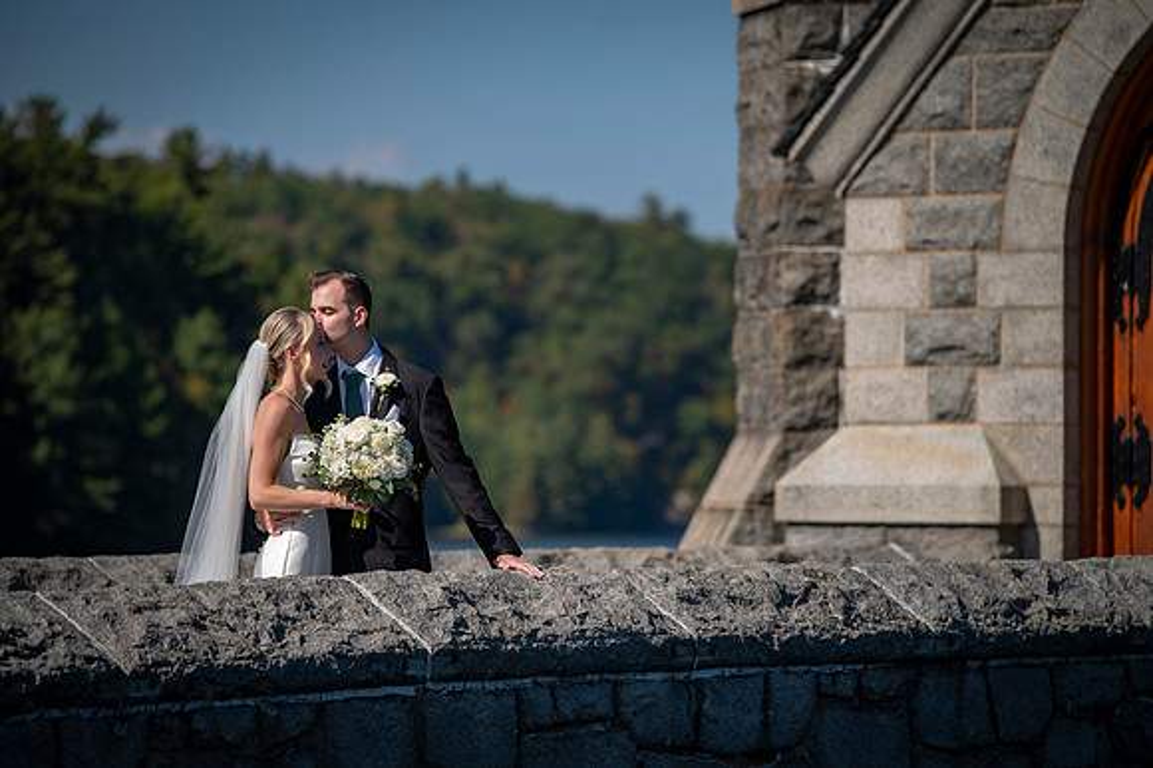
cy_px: 384
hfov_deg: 9.9
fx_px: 6666
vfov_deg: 6.6
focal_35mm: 208
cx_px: 576
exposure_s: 1/1000
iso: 50
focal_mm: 200
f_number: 4
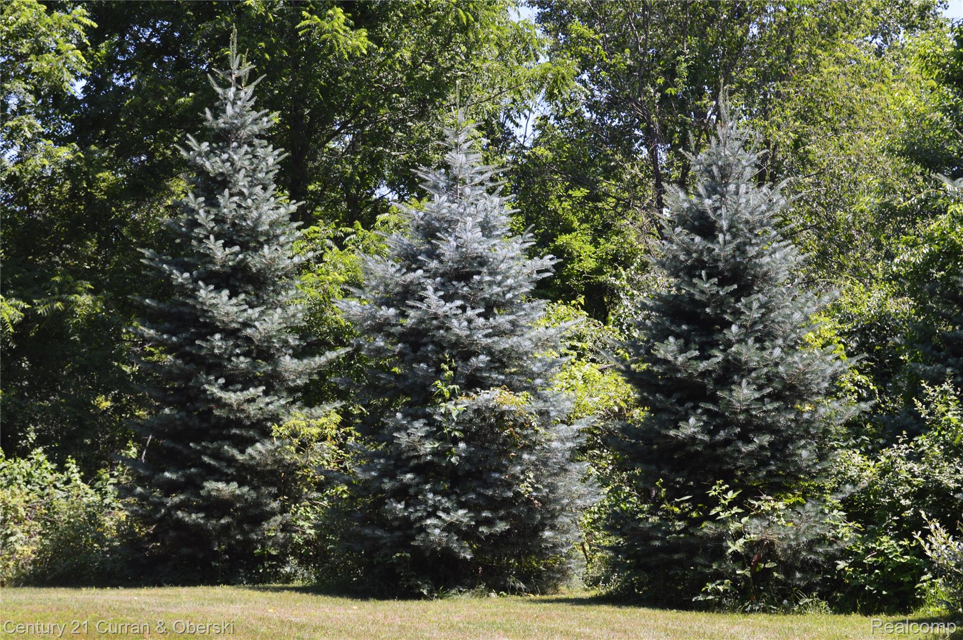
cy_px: 320
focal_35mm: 60
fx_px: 1603
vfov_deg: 22.6
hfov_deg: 33.4
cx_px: 482
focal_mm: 40
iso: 400
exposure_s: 1/80
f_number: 8
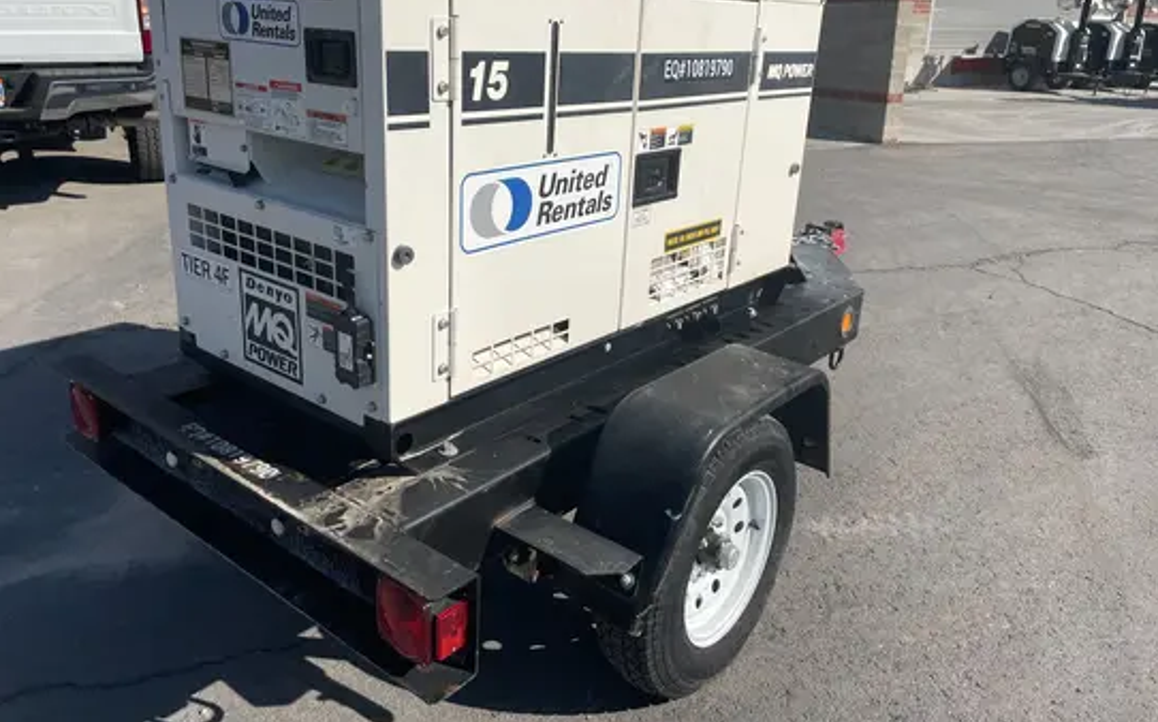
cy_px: 311
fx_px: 883
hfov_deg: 66.5
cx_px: 585
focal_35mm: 28
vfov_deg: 44.4
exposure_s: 1/9091
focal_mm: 4.2
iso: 50
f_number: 1.6
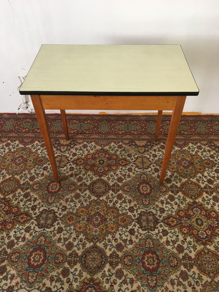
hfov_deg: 48.2
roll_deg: +1.3
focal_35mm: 29
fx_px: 245
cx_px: 110
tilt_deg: -44.8
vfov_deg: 61.7
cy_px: 146
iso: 100
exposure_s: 1/33
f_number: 2.2
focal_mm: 4.15
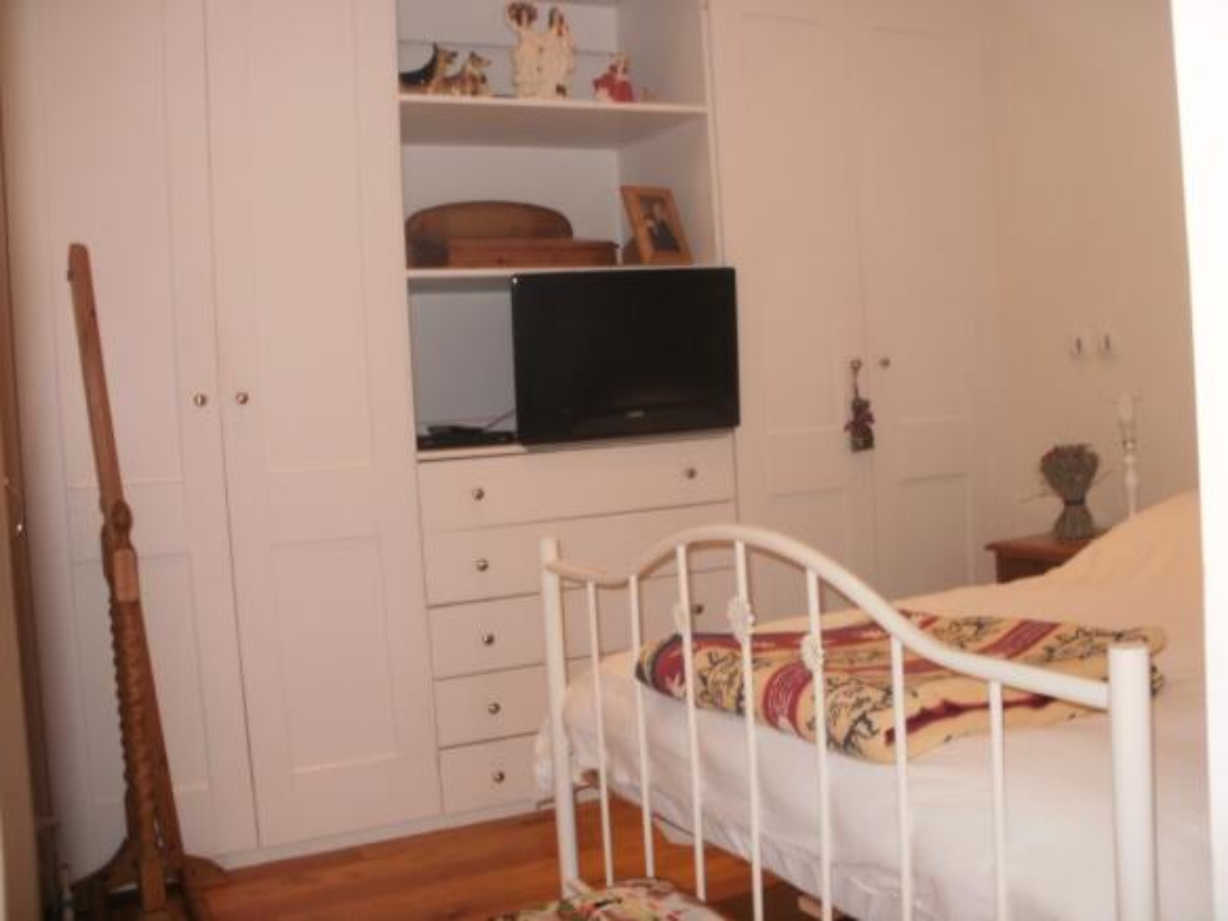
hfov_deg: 51.4
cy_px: 460
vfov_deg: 39.6
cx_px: 614
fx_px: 1277
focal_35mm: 36
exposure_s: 1/30
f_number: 3.5
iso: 125
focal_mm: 6.3
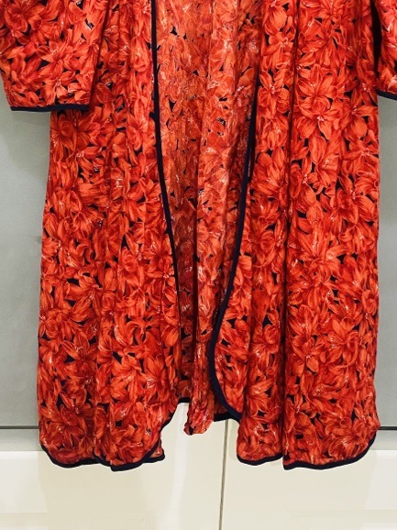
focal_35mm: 45
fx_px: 689
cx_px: 183
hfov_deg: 32.1
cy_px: 90
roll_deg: -2.4
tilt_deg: -9.7
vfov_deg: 40.0
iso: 500
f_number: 1.8
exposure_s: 1/33
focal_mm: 4.25
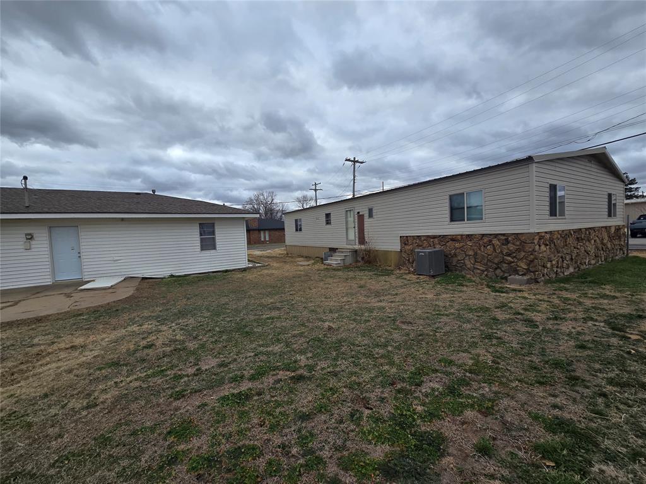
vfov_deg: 89.9
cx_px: 323
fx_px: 243
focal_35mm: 13
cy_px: 242
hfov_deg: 106.2
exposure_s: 1/816
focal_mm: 2.2
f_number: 2.2
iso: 50
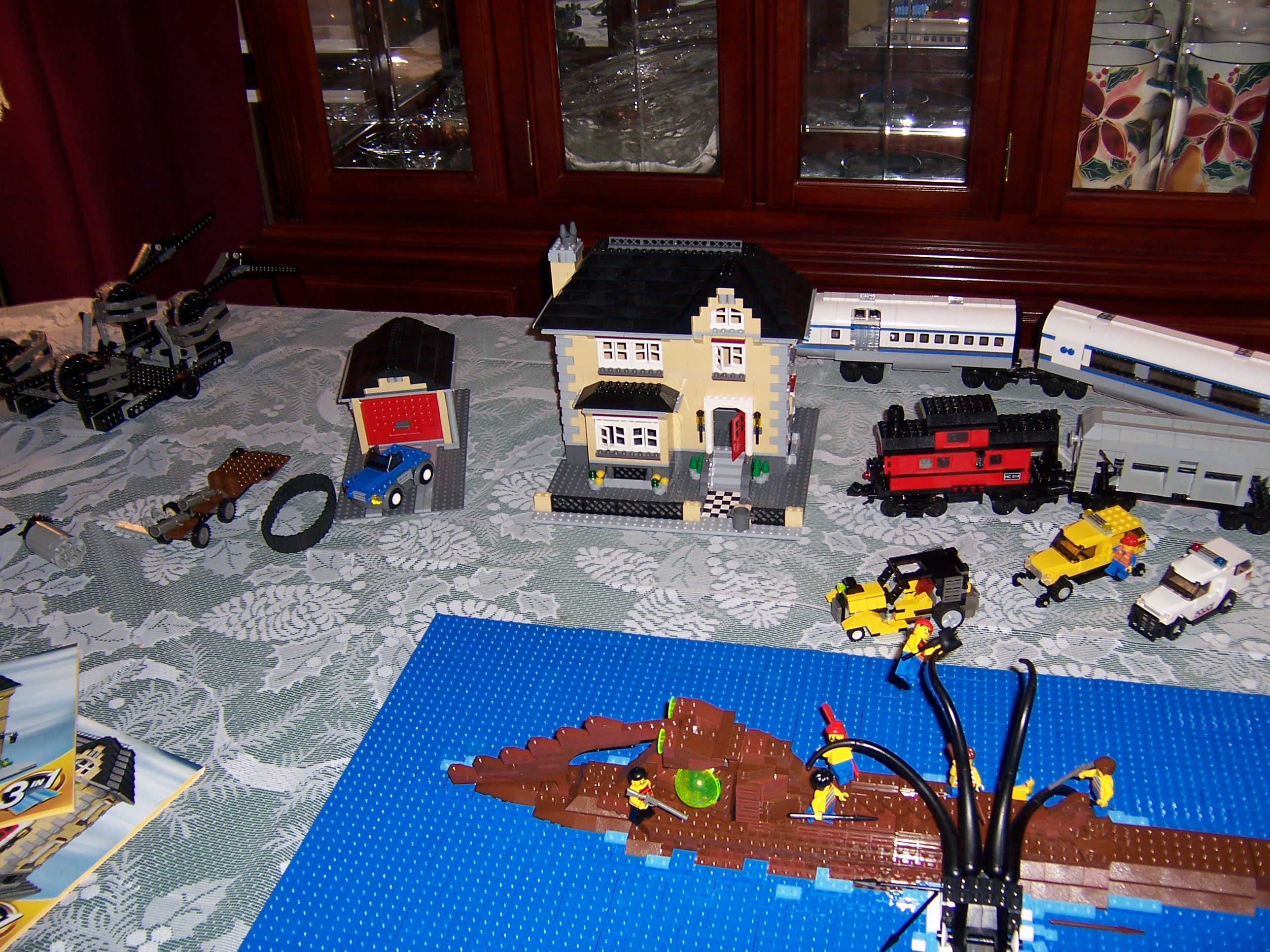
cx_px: 635
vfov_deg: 42.9
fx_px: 1211
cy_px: 476
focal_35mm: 33
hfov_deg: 55.4
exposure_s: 1/60
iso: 80
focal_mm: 5.5
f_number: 2.8
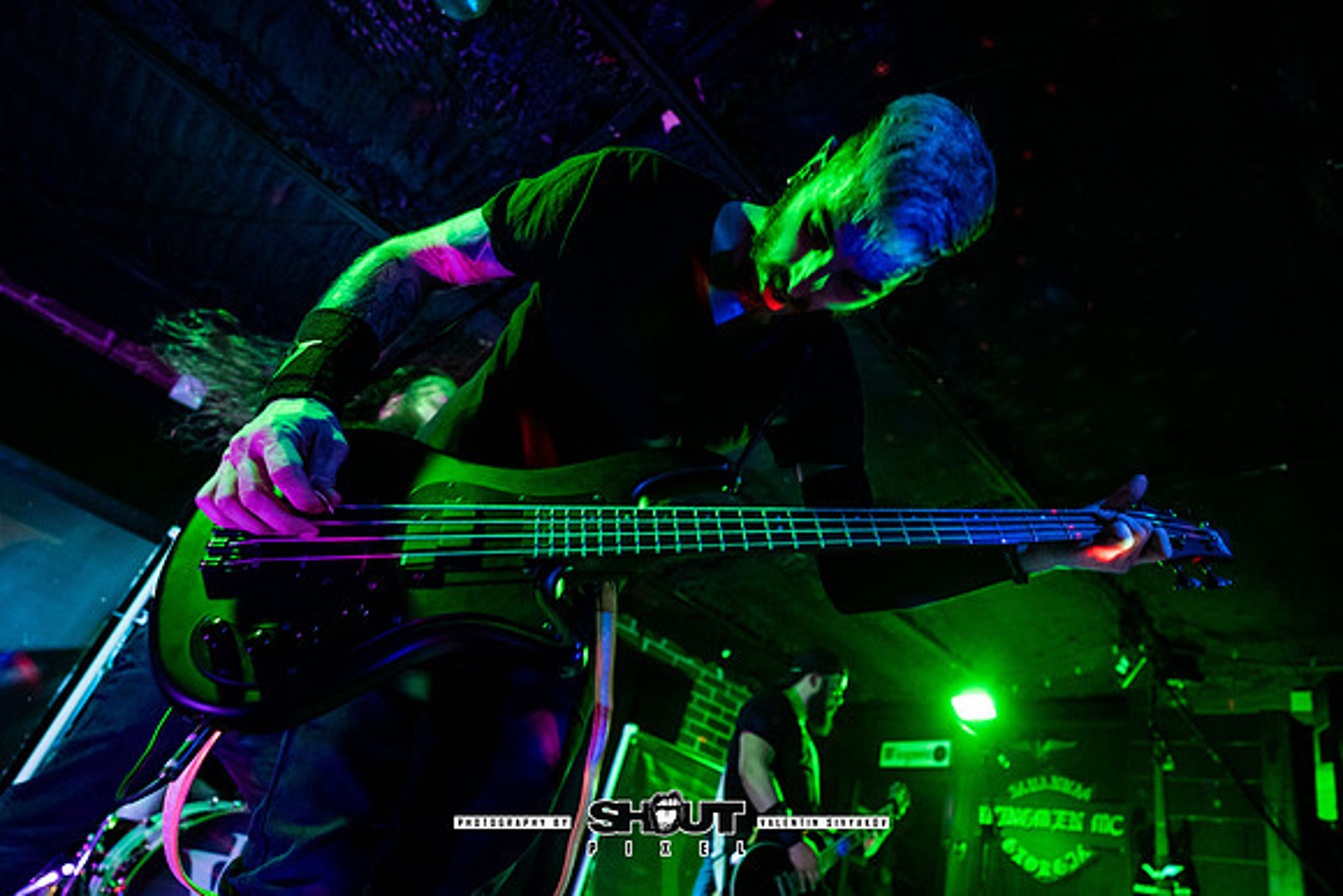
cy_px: 513
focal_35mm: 19
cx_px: 821
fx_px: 725
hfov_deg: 84.3
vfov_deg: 63.1
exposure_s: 1/200
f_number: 2.8
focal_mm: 14
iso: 2500
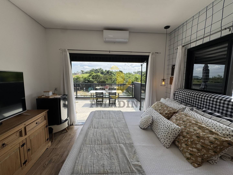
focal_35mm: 14
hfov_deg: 102.1
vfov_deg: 85.7
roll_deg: -0.6
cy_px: 88
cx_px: 116
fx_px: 94
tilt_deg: -6.3
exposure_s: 1/1078
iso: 50
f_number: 2.2
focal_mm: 2.22
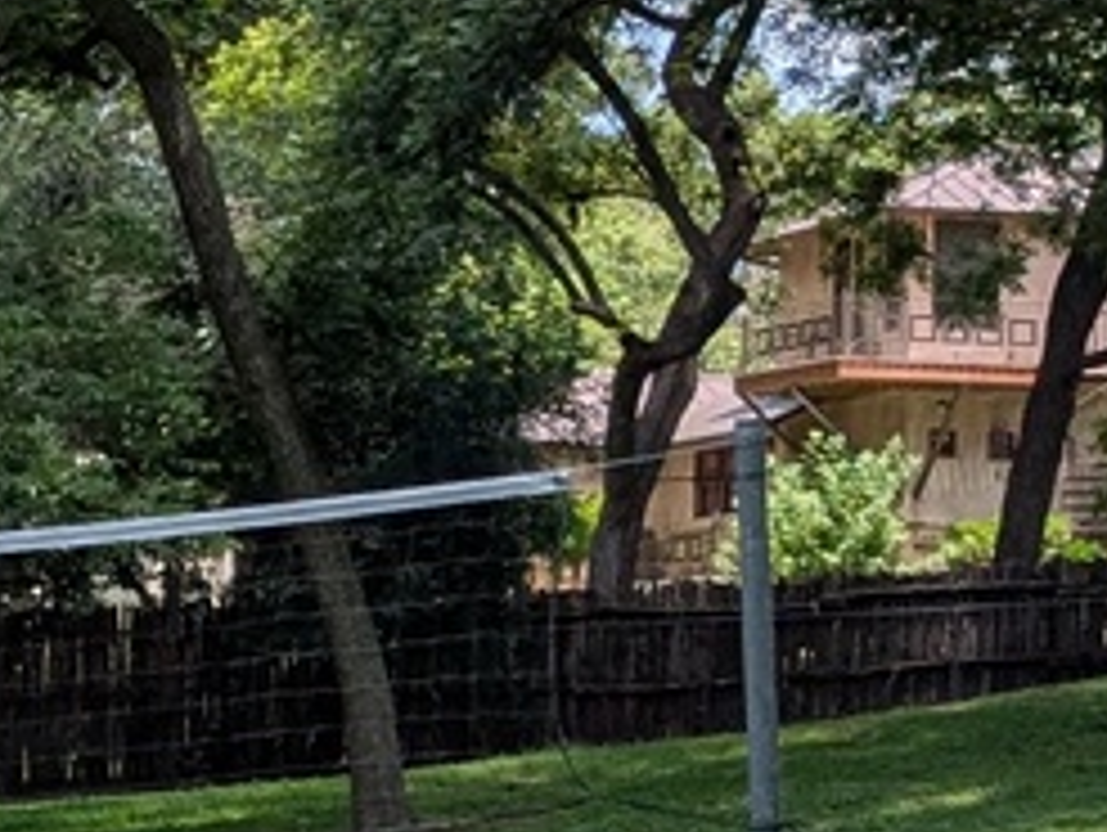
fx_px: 4481
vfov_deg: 10.6
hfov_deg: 12.3
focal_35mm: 140
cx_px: -1152
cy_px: 630
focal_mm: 6.9
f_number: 1.68
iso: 20
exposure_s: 1/461
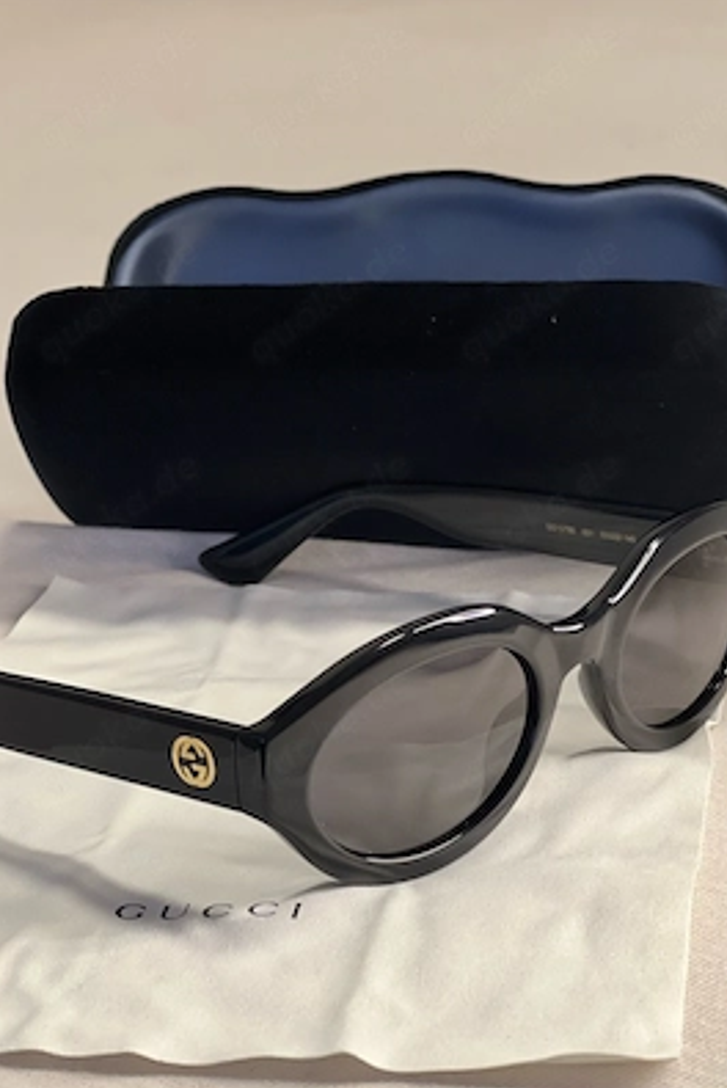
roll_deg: +3.0
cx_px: 388
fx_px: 2449
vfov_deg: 25.0
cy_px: 545
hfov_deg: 16.9
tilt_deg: -19.8
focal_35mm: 81
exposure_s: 1/31
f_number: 2.8
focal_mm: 9
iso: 320
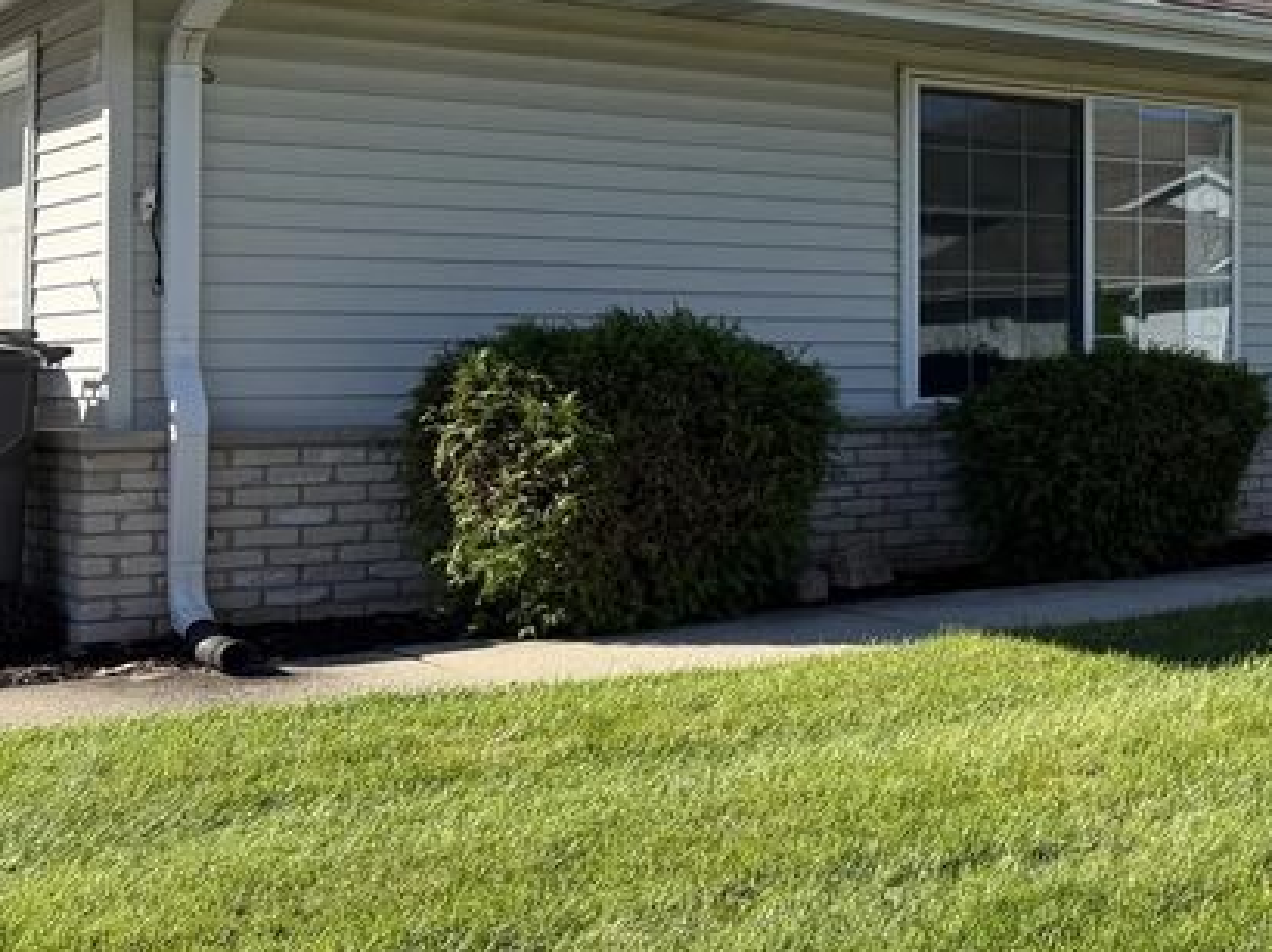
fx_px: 2203
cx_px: 1536
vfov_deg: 24.2
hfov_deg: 28.0
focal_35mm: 60
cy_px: 282
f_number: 1.78
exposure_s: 1/2000
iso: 80
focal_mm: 6.76
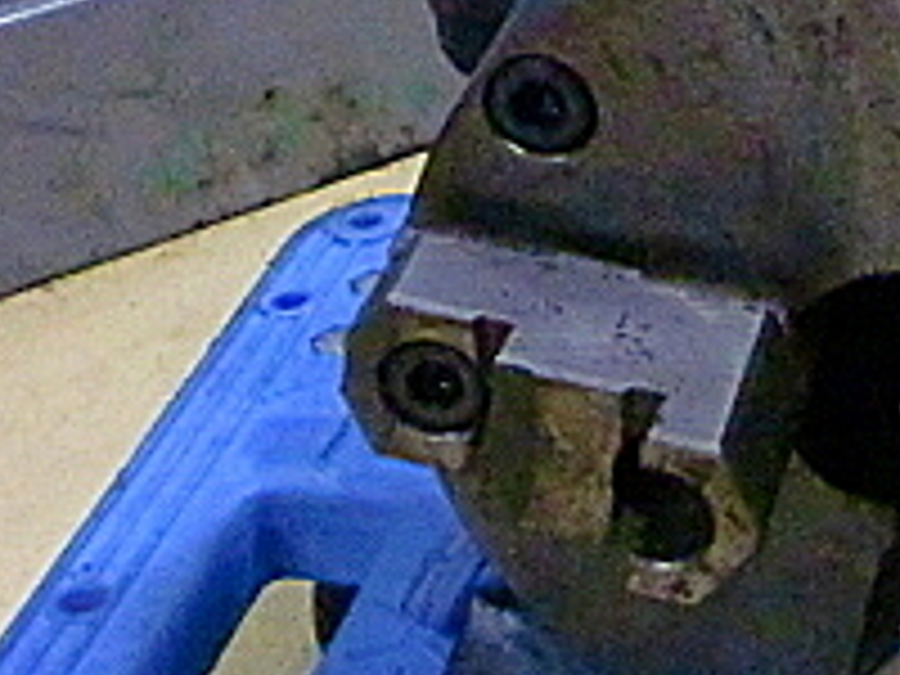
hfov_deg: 16.6
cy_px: 518
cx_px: 1152
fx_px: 2912
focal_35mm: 112
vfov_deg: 13.2
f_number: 3.1
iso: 1000
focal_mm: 6.3
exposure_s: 1/60
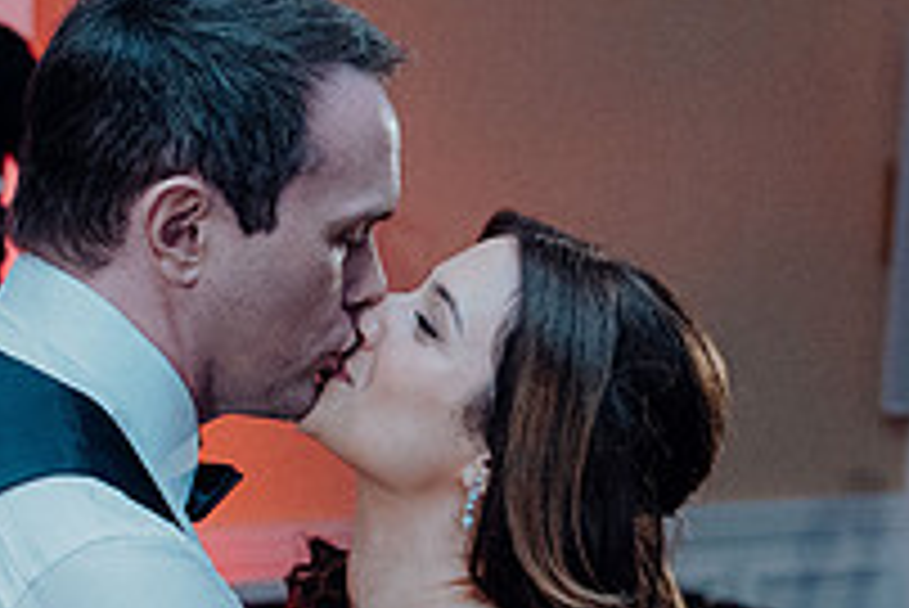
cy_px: 651
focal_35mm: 129
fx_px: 3259
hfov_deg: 15.9
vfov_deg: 10.5
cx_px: 387
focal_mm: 45
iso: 2500
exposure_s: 1/160
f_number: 3.5
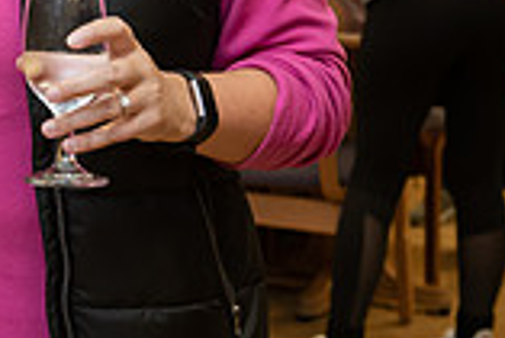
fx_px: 2176
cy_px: -146
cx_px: -212
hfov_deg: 12.7
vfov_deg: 8.7
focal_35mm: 155
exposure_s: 1/80
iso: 1000
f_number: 5
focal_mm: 42
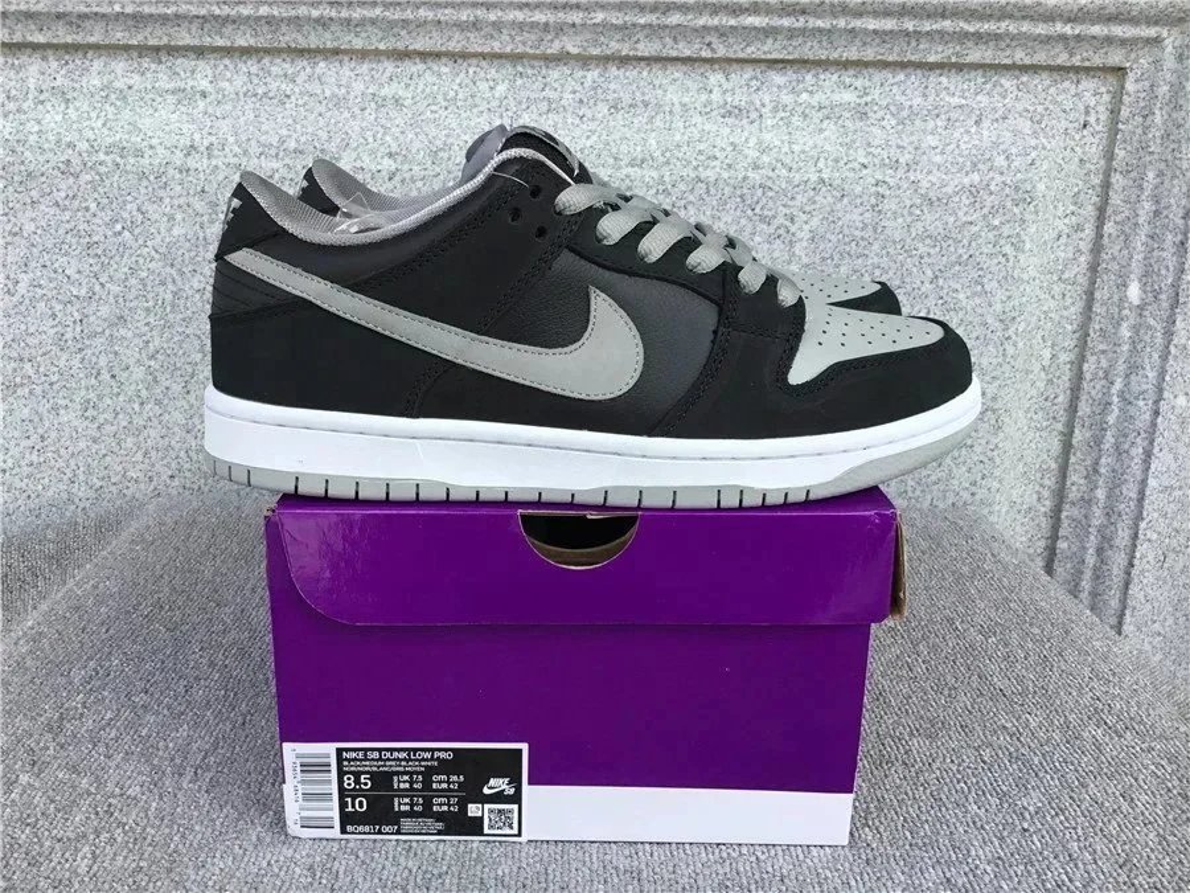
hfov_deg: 58.4
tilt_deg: -17.5
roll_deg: -0.7
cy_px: 446
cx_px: 595
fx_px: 1066
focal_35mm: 31
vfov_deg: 45.4
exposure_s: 1/209
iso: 25
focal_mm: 3.3
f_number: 2.4
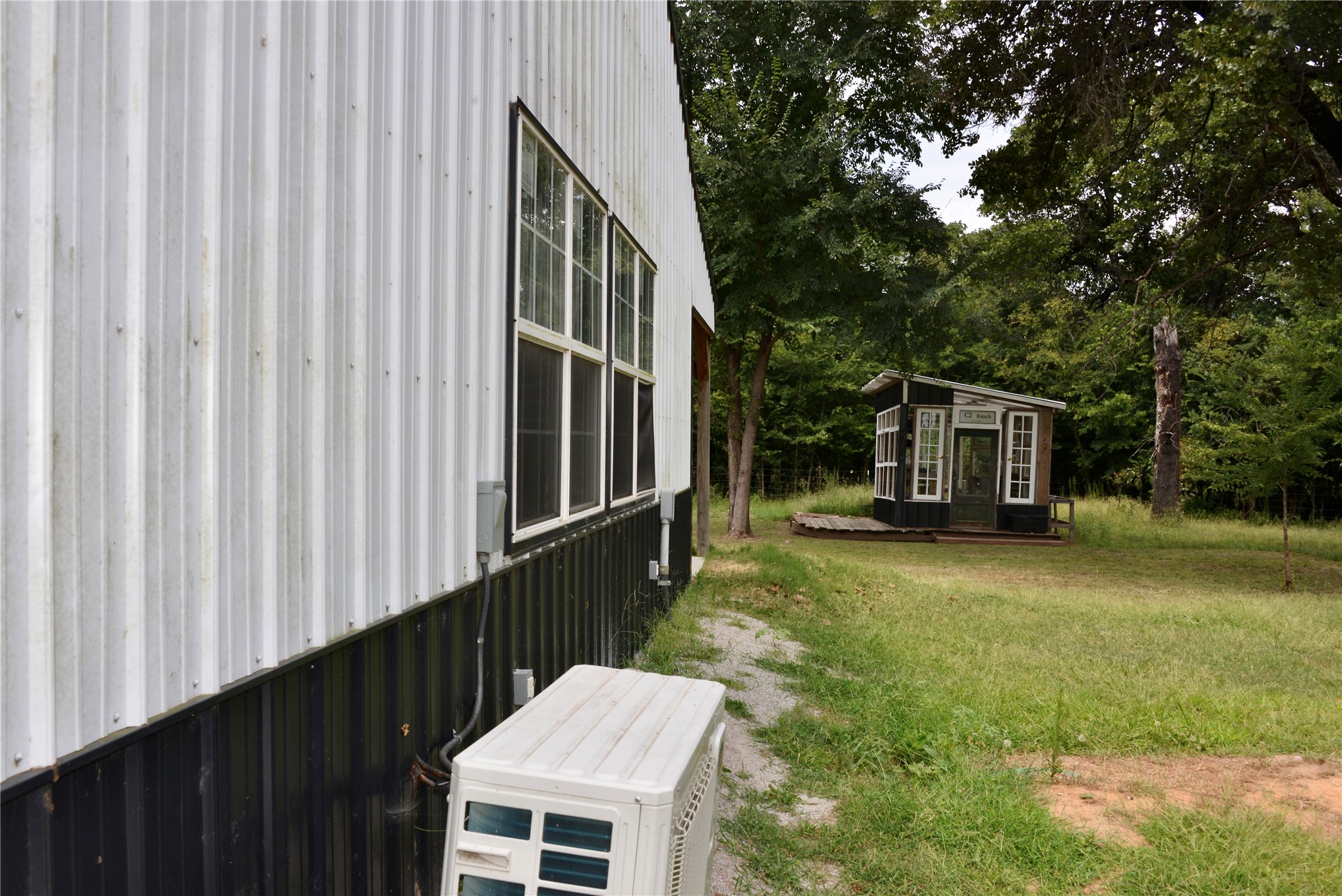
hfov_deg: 58.7
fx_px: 1193
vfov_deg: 41.1
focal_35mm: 32
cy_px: 448
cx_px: 671
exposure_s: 1/200
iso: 320
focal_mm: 32
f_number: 13
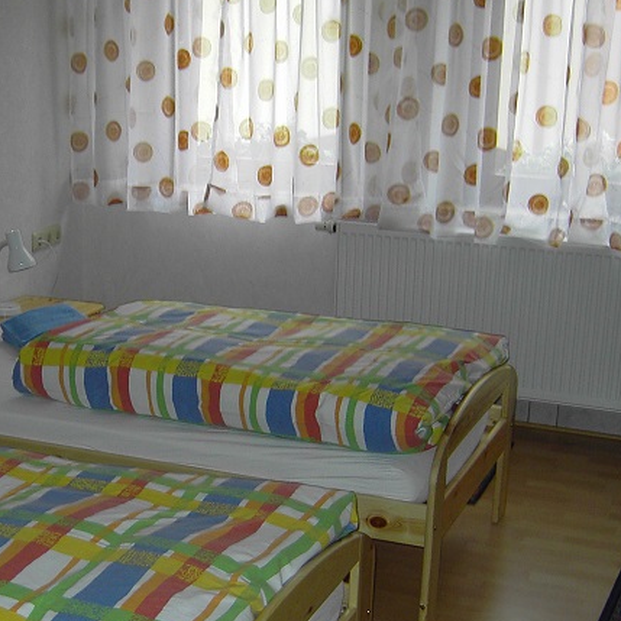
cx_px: 203
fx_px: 1238
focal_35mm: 61
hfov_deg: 28.0
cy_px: 418
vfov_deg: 28.0
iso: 100
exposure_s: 1/50
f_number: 2.8
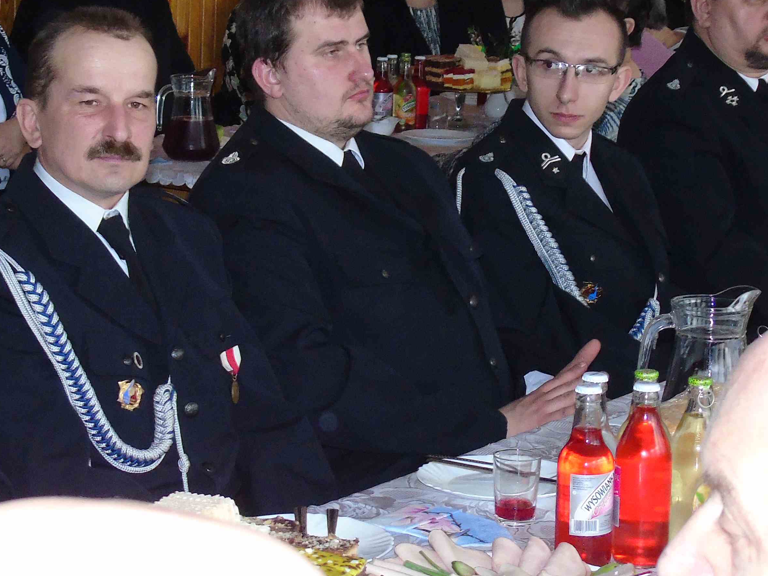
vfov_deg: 14.8
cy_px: 239
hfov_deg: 19.6
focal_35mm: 100
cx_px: 442
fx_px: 2218
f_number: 4.1
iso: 250
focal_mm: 8.2
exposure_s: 1/50
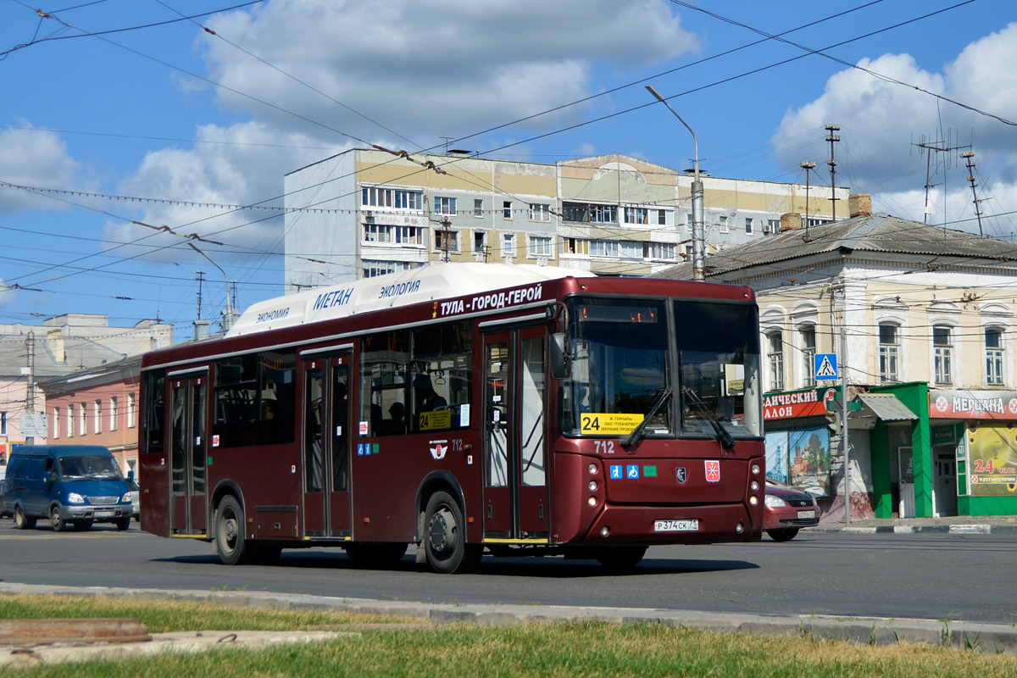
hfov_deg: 41.1
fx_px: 1356
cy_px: 339
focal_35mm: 48
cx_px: 508
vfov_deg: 28.1
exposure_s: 1/1600
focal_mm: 32
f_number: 4.5
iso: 100
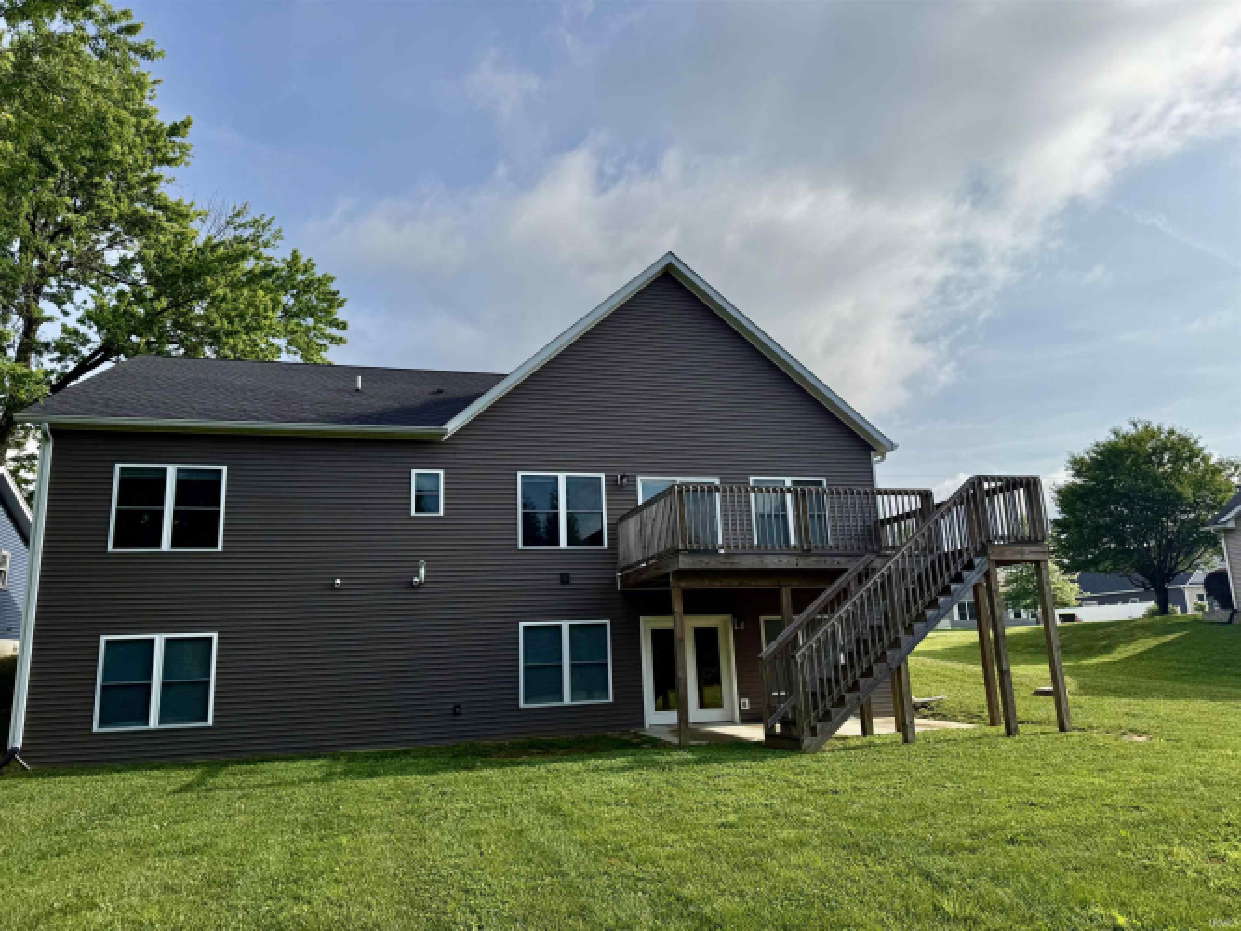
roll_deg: +1.6
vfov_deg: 56.8
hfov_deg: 71.6
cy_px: 466
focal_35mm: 24
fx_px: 860
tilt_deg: +11.8
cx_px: 620
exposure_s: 1/7353
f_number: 1.78
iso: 80
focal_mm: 6.76
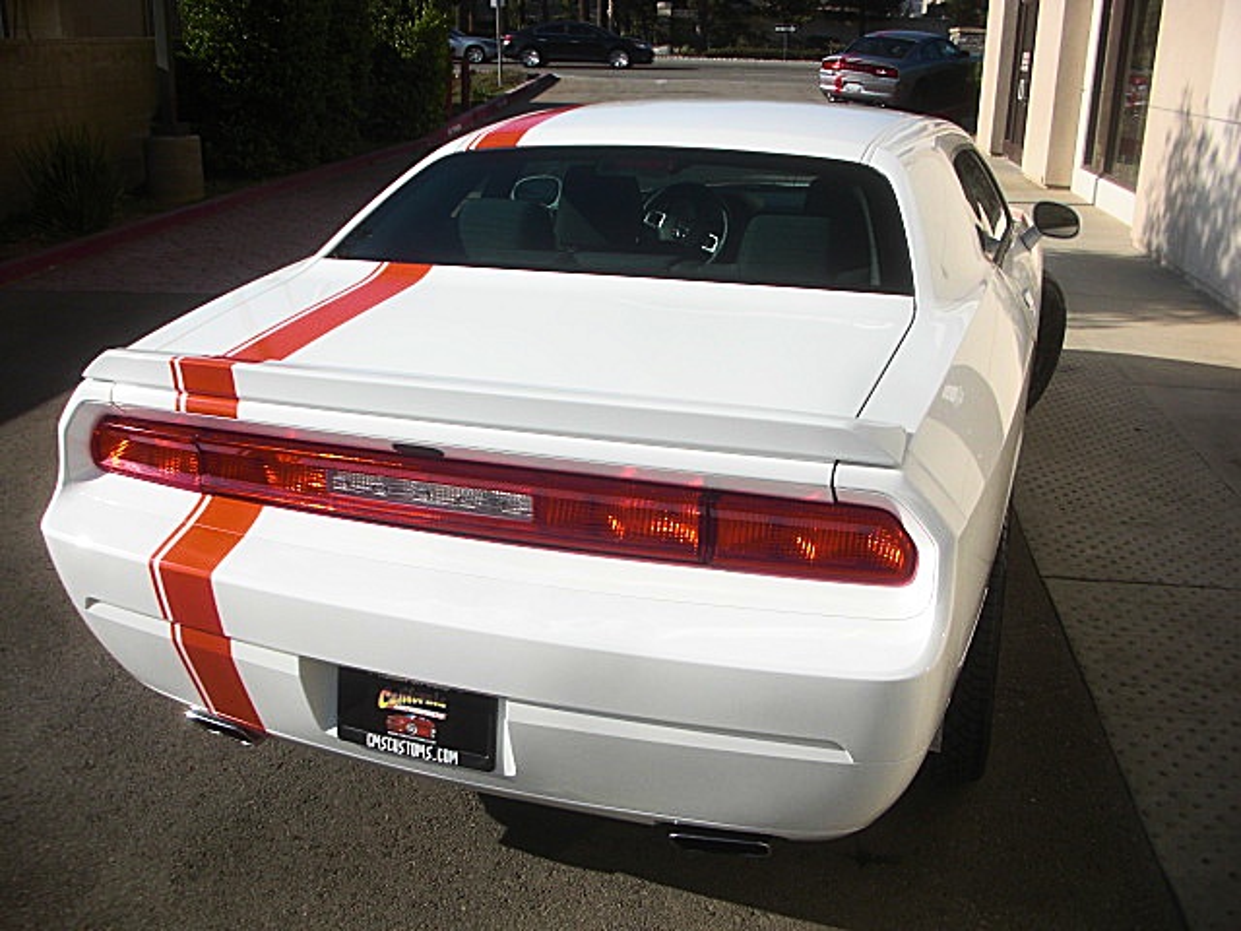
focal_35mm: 36
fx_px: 1291
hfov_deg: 51.4
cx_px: 620
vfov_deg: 39.7
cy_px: 466
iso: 50
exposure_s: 1/200
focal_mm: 6.3
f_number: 7.9
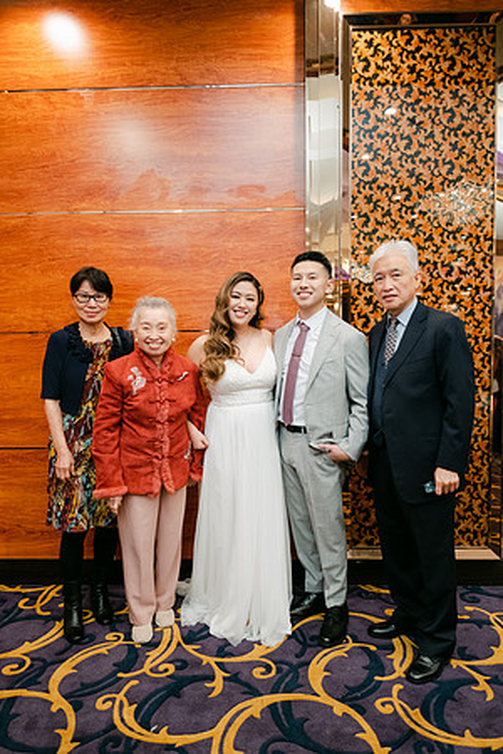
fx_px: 503
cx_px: 252
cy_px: 377
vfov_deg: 73.7
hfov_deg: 53.1
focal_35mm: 24
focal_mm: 16
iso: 800
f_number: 2.8
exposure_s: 1/125
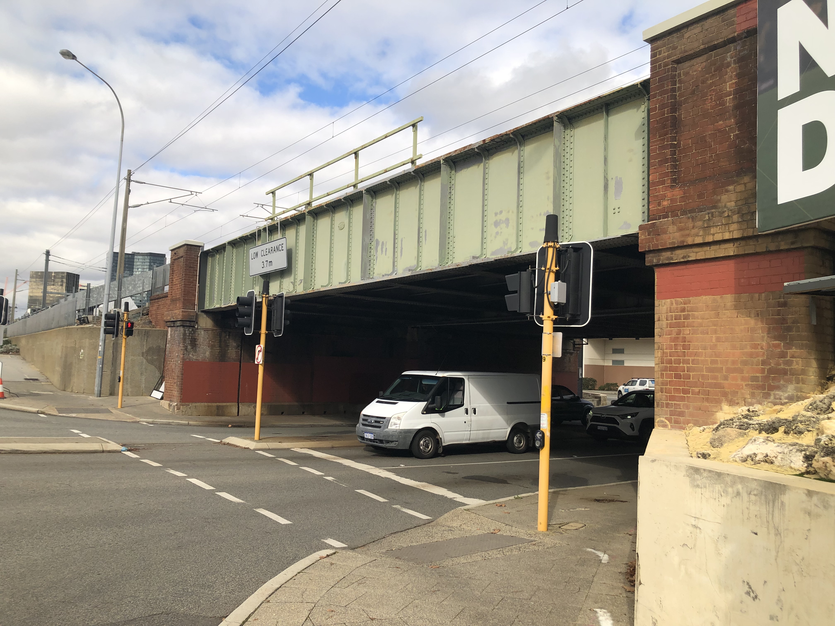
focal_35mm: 28
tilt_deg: +6.9
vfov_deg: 49.7
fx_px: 675
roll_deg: -2.9
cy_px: 313
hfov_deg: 63.4
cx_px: 418
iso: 20
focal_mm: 3.99
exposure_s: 1/1517
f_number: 1.8
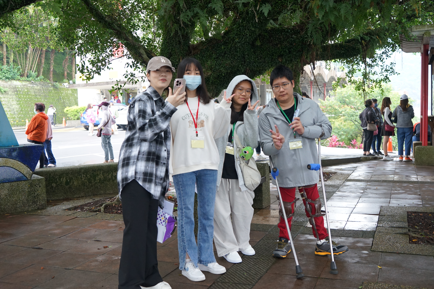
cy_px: 144
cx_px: 217
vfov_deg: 35.9
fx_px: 446
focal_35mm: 37
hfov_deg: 51.9
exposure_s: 1/160
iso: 2000
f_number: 4
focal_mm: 37
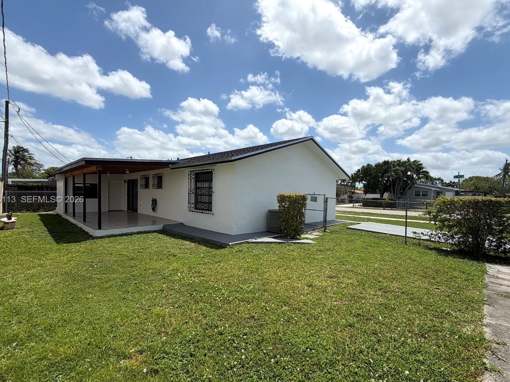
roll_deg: -0.8
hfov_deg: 94.5
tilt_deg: -1.8
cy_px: 200
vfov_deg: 78.1
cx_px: 262
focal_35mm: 16
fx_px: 236
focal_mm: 2.22
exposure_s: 1/1368
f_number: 2.2
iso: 20
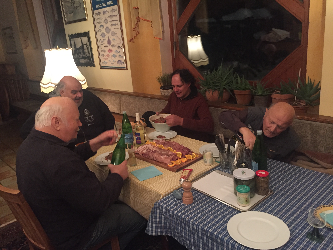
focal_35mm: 29
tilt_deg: -17.2
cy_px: 125
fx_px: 279
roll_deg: +5.2
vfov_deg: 48.2
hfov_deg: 61.7
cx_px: 166
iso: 320
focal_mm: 4.15
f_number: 2.2
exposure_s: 1/17
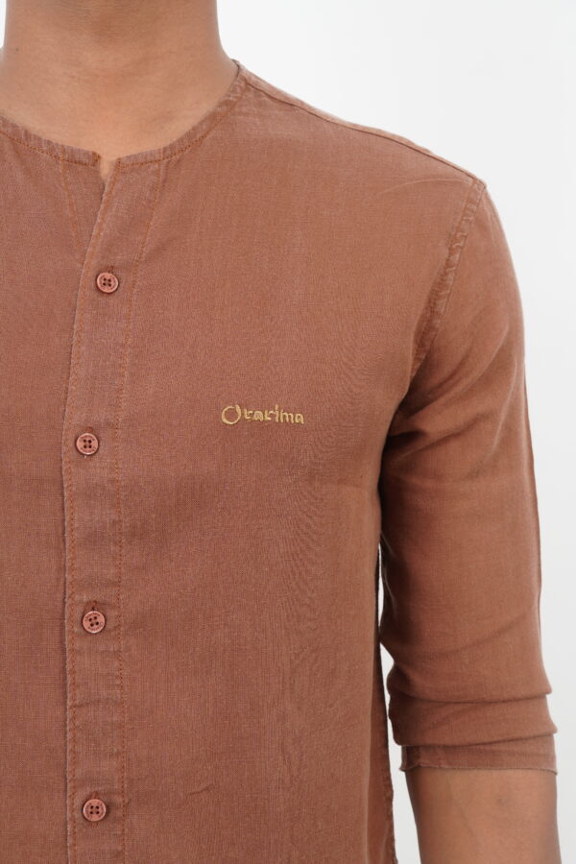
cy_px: 432
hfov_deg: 23.2
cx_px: 288
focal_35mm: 58
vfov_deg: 34.2
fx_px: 1404
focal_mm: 39
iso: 200
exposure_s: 1/100
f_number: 8
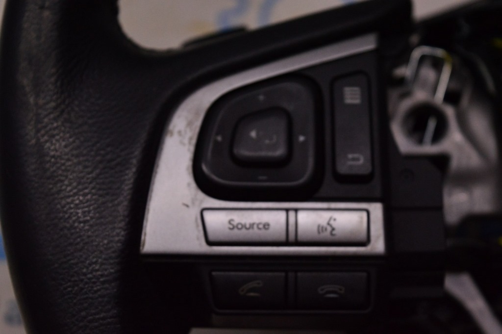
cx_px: 251
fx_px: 1149
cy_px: 167
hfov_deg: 24.6
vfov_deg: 16.5
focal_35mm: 82
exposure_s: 1/400
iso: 1600
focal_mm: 55
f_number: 5.6
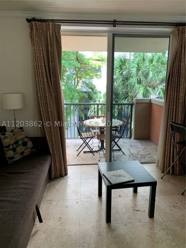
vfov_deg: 67.3
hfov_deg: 53.1
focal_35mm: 26
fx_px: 186
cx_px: 93
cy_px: 124
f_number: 1.8
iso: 64
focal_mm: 4.25
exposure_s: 1/120
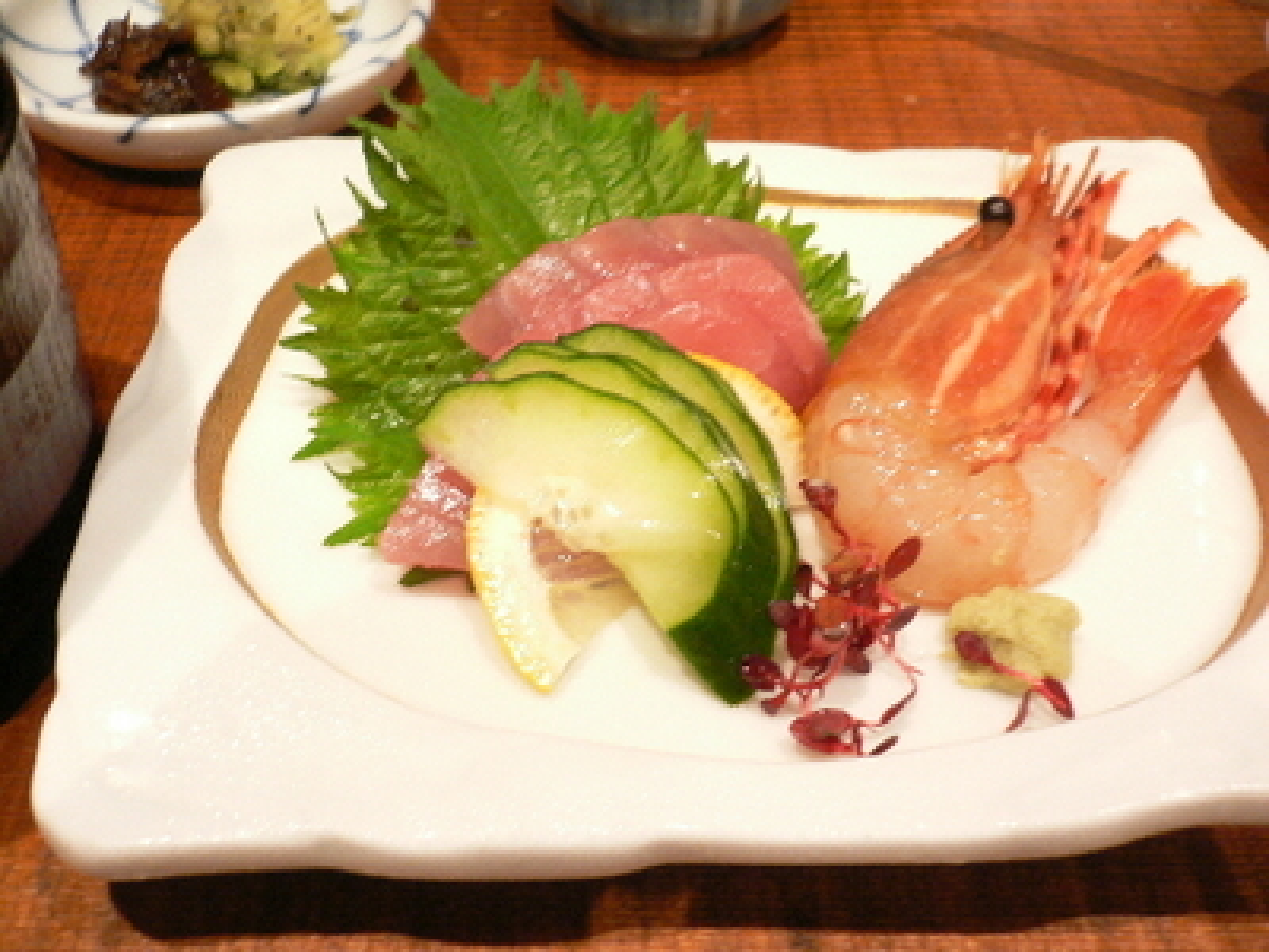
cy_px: 476
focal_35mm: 35
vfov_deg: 40.7
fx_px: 1283
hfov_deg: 52.6
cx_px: 634
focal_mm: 5.8
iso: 200
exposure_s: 1/8
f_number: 2.8
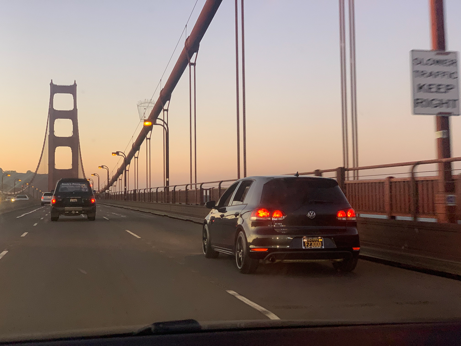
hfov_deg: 36.8
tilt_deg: +2.0
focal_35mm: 52
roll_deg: -0.1
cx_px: 230
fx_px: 693
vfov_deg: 28.0
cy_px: 173
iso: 125
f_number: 2.4
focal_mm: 6
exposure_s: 1/60
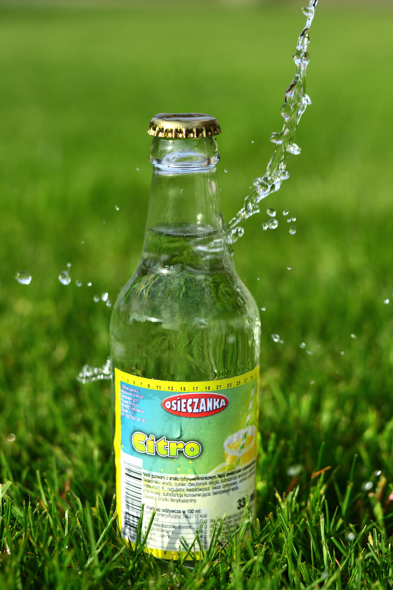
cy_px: 295
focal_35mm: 75
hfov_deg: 18.2
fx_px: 1228
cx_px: 196
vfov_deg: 27.0
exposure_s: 1/2000
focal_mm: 50
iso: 100
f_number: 2.8
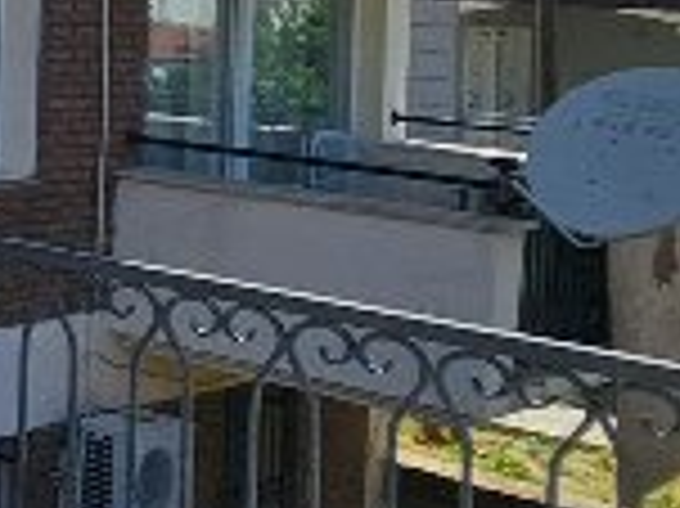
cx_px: -1040
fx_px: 1354
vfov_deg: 20.0
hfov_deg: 14.3
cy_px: -94
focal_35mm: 69
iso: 50
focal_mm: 2.2
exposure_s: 1/2308
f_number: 2.2
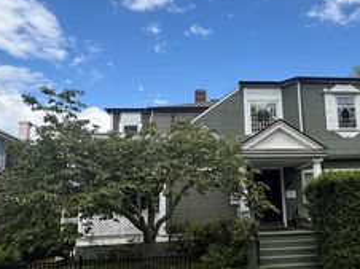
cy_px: 160
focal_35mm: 31
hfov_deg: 56.7
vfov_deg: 45.1
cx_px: 250
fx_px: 322
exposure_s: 1/770
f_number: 2.2
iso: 25
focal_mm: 2.22
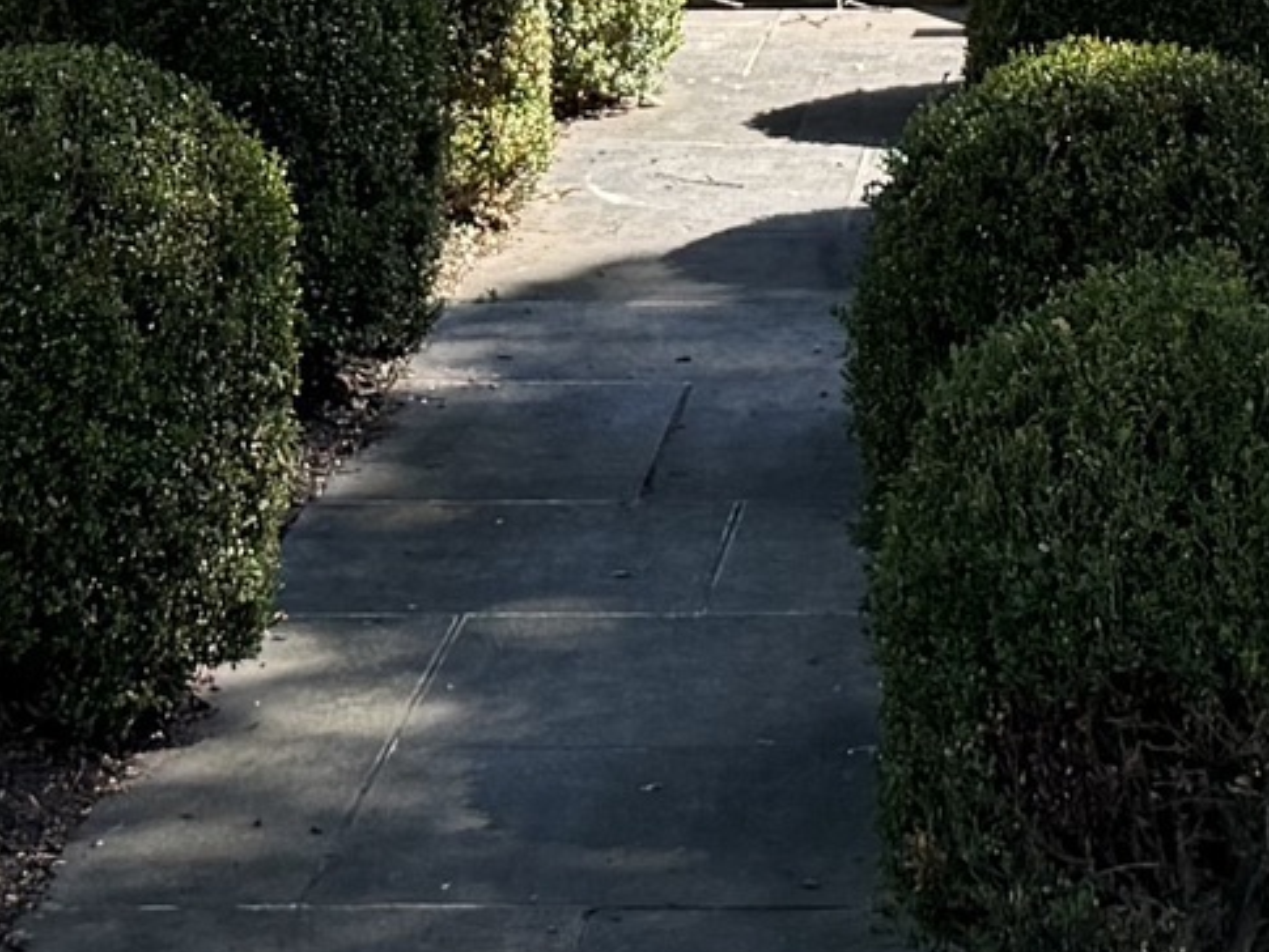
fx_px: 5574
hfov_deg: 12.9
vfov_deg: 9.4
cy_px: -641
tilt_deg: +0.5
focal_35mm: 152
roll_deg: +0.7
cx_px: 958
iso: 100
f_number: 1.78
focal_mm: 6.76
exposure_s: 1/1337
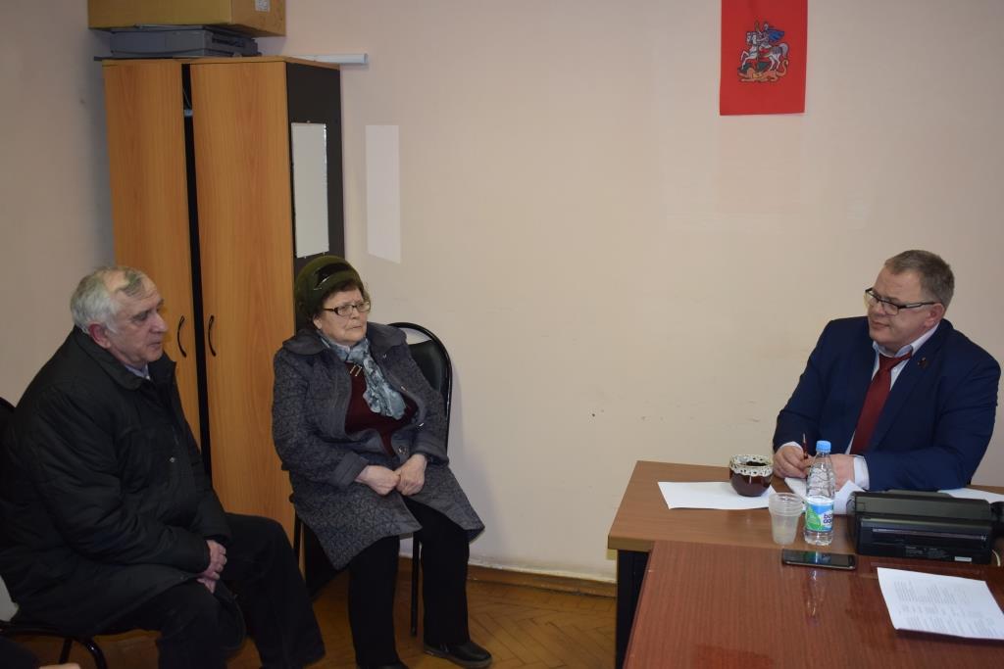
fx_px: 1046
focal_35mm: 38
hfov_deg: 51.3
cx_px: 502
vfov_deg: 35.5
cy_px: 334
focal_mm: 25
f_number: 4.5
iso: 800
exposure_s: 1/80
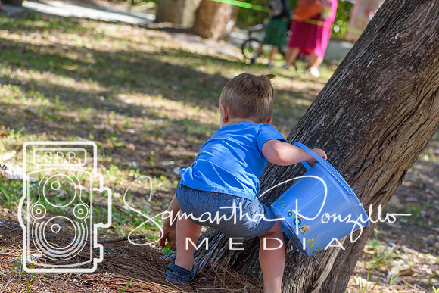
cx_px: 220
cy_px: 146
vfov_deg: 9.6
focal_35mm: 142
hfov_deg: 14.4
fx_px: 1738
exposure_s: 1/500
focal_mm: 95
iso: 400
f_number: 5.6
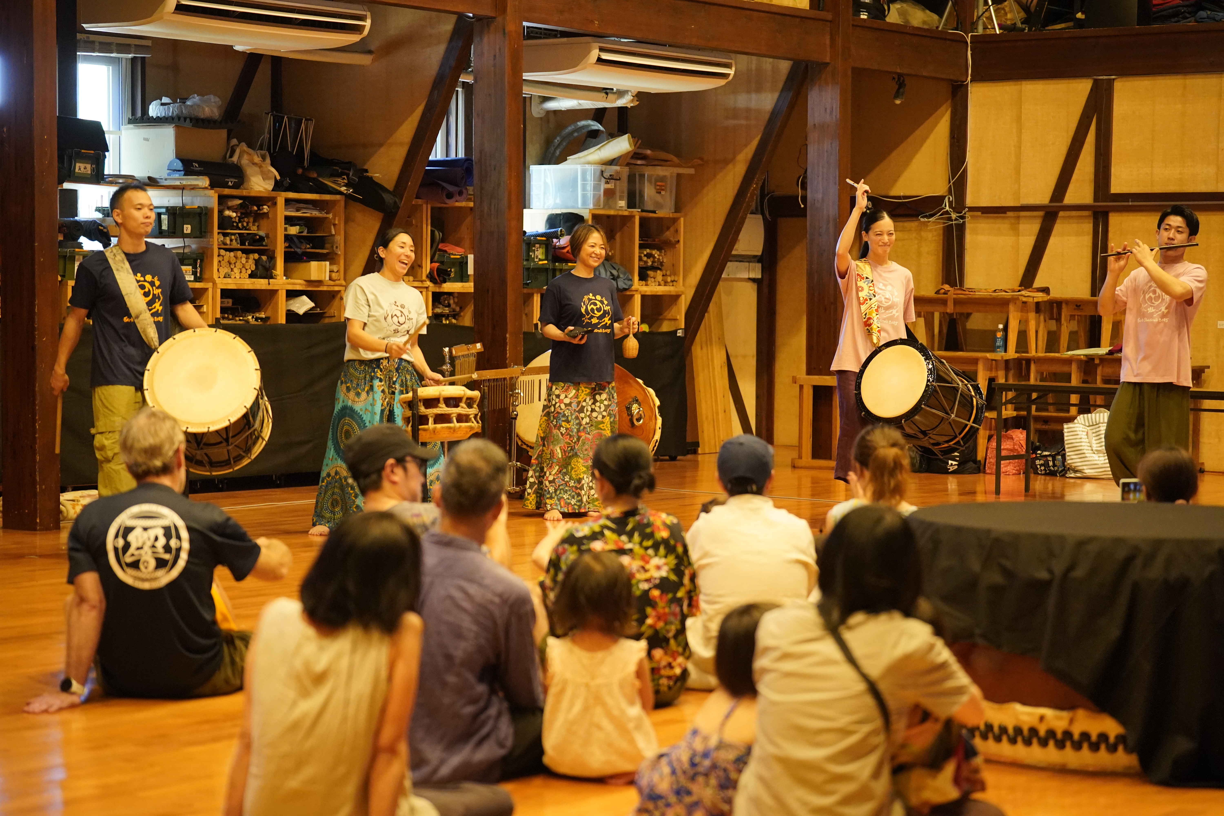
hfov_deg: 26.3
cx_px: 612
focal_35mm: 77
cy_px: 408
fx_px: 2618
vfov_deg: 17.7
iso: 4000
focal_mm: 77
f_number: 2.8
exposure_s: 1/200
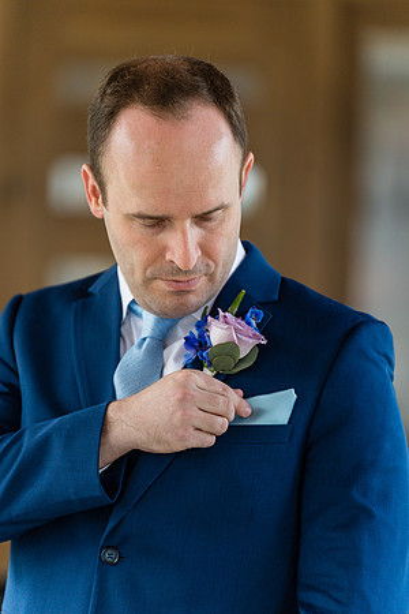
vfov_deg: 11.9
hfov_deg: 8.0
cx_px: 204
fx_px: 2931
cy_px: 307
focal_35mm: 172
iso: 320
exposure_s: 1/640
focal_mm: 172
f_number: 2.8
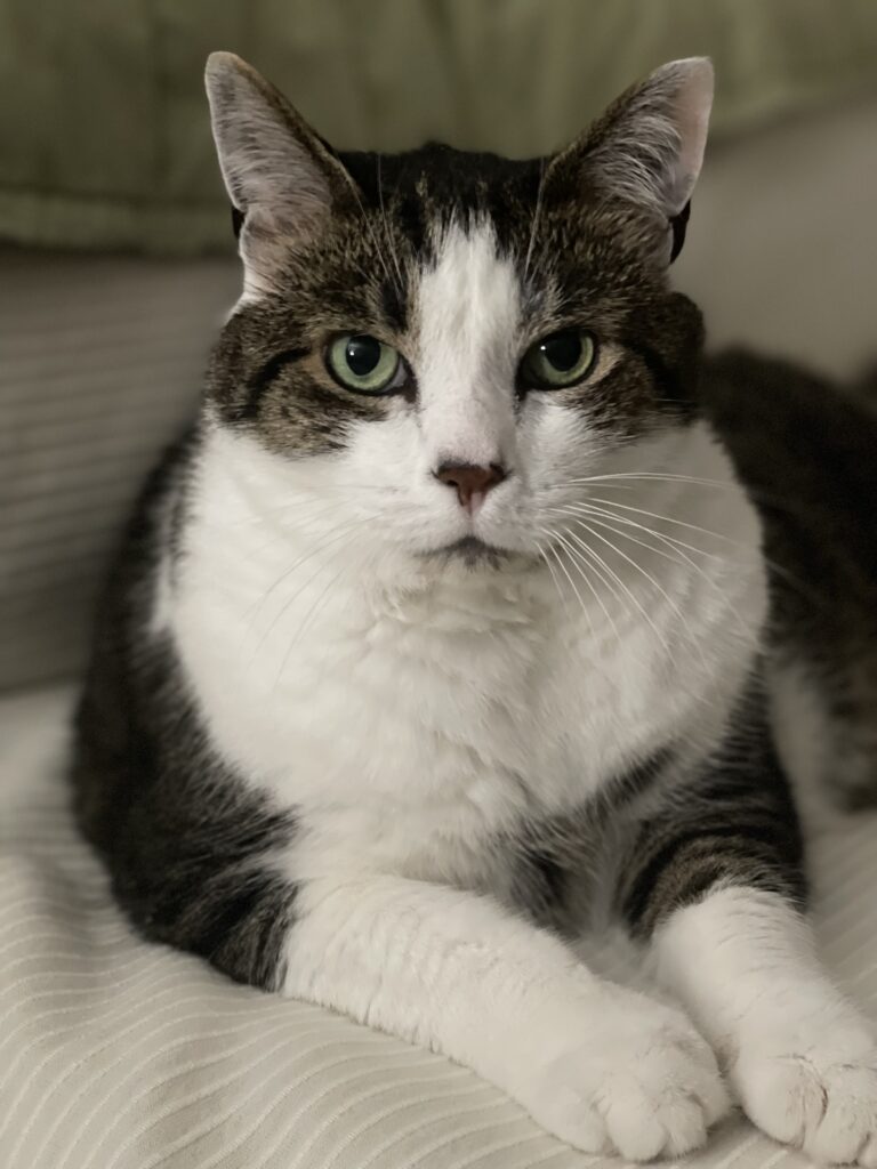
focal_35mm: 64
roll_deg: +0.2
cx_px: 438
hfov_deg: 22.9
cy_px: 584
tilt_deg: -16.7
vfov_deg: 30.3
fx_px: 2162
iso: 500
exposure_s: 1/15
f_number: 2.2
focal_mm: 7.5
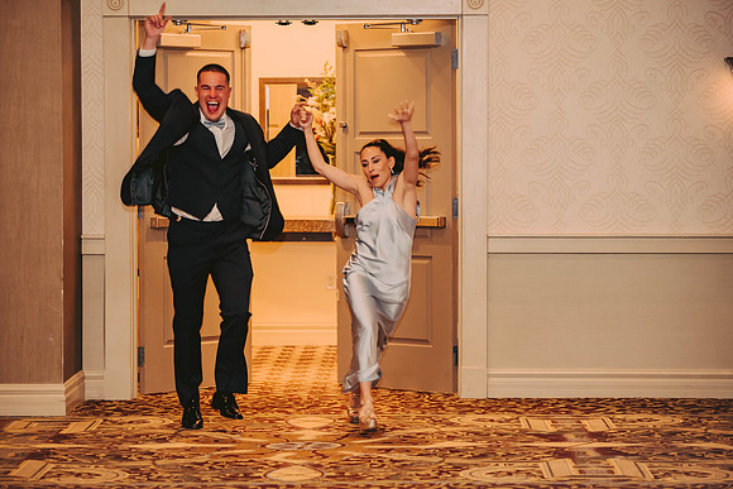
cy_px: 244
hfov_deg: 16.0
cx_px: 366
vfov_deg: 10.7
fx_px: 2611
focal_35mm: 128
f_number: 2.8
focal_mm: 125
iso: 800
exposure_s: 1/60
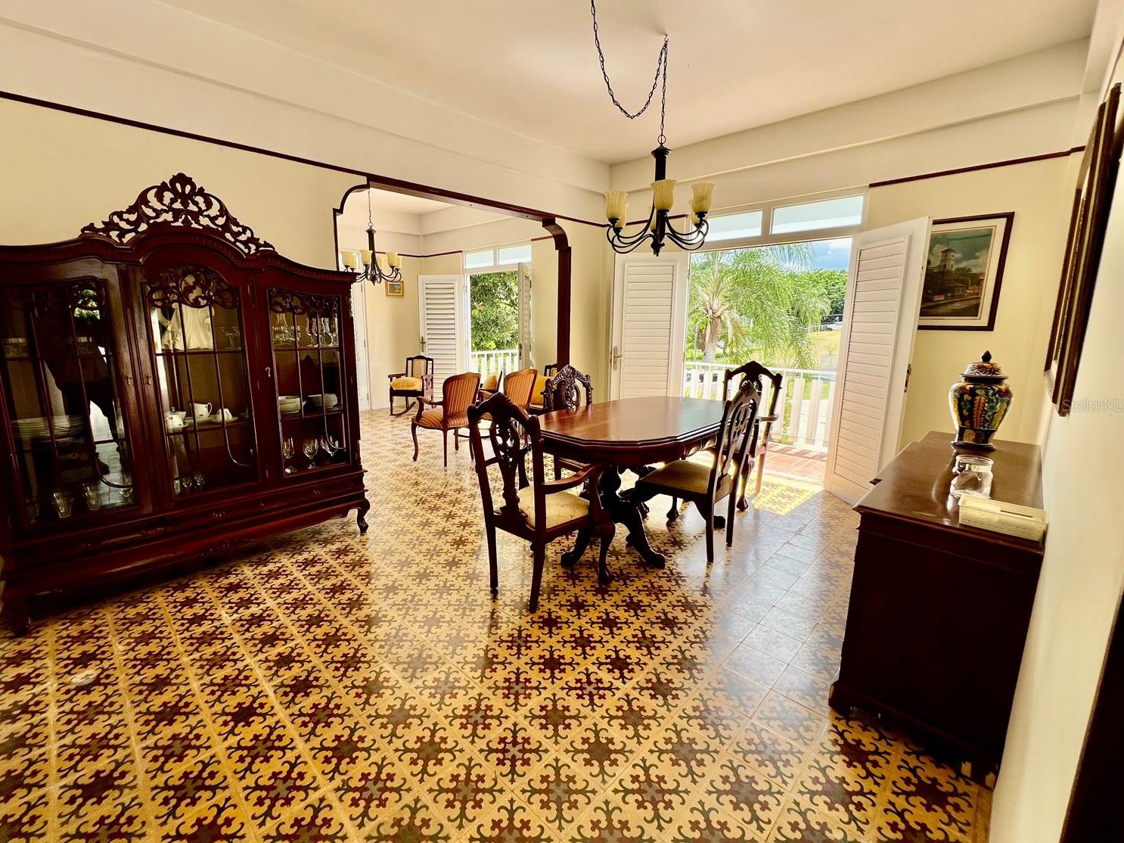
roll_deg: +0.2
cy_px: 405
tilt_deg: -10.0
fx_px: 455
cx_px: 529
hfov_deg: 102.0
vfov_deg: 85.6
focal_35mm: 14
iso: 32
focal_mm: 1.57
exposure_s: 1/241
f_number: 1.8
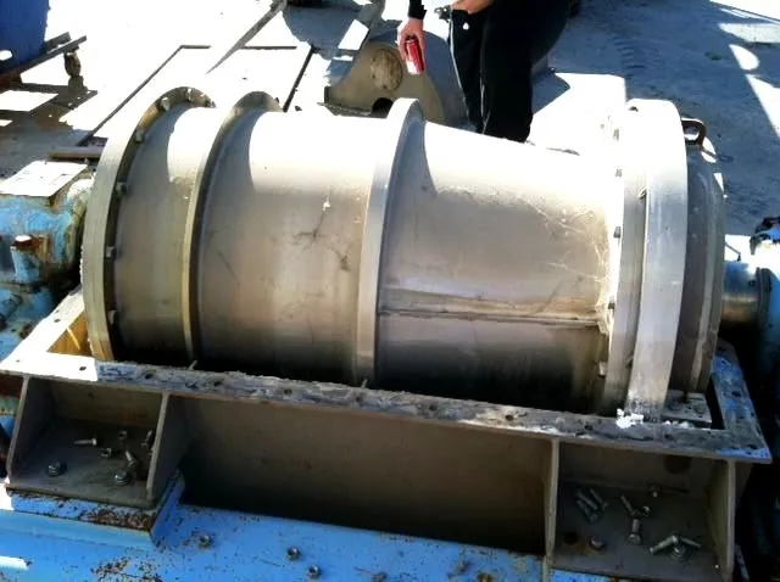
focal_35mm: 35
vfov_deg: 40.6
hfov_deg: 52.7
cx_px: 390
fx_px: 787
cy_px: 291
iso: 80
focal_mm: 3.85
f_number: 2.8
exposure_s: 1/476
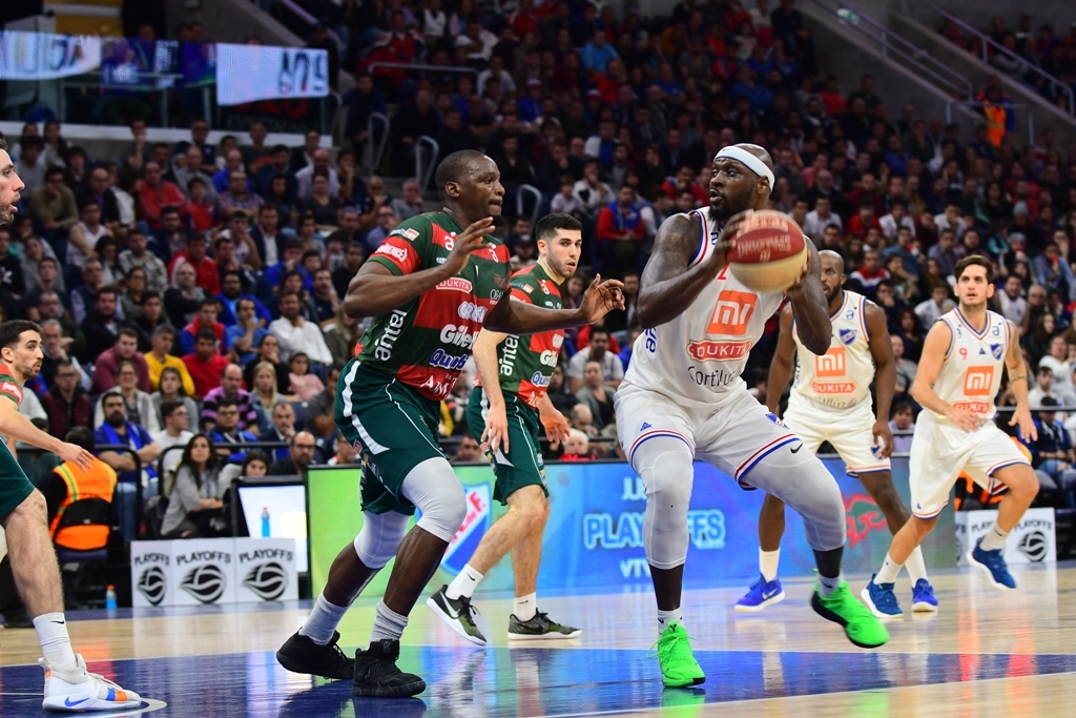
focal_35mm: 210
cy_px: 359
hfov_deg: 9.8
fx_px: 6277
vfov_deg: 6.5
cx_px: 538
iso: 800
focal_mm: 140
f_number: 3.5
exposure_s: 1/500
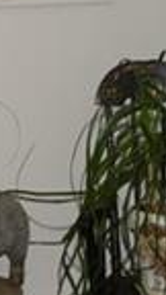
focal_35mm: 268
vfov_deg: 8.0
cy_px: -54
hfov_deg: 4.5
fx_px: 2097
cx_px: -146
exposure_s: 1/60
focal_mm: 36
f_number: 4
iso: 100
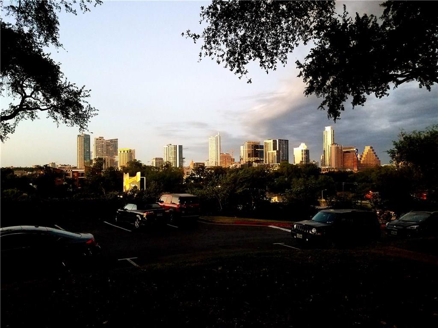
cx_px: 219
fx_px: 329
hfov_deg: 67.3
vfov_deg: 53.1
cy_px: 164
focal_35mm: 26
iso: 320
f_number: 1.7
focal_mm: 4.2
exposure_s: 1/30
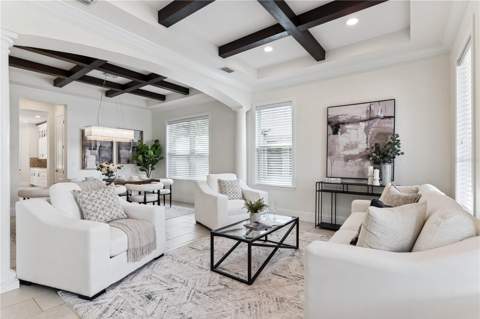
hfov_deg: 93.3
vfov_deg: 70.3
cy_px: 160
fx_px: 226
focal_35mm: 17
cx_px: 240
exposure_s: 1/100
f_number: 10
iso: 800
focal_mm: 17
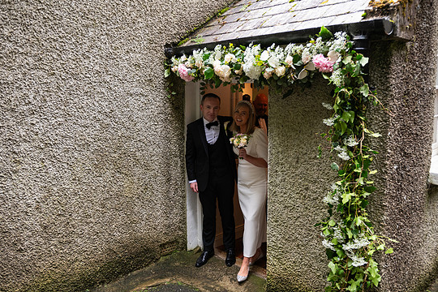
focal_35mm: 29
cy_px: 138
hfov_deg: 63.7
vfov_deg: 44.9
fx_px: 353
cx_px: 220
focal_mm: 27
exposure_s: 1/160
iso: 400
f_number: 3.5
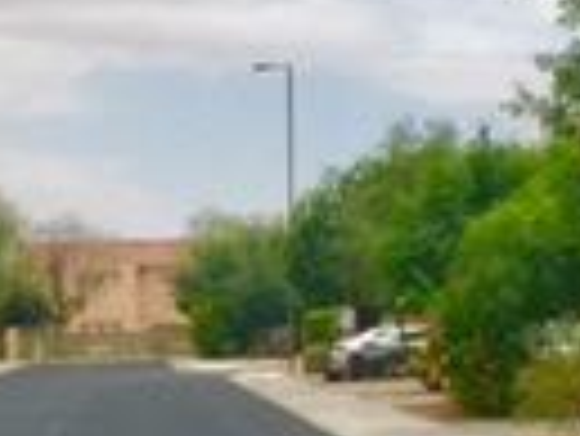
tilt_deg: -3.5
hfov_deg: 13.7
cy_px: 400
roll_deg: +0.1
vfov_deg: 10.3
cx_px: 175
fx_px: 2415
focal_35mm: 144
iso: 32
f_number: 2.2
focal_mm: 4.15
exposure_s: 1/3049
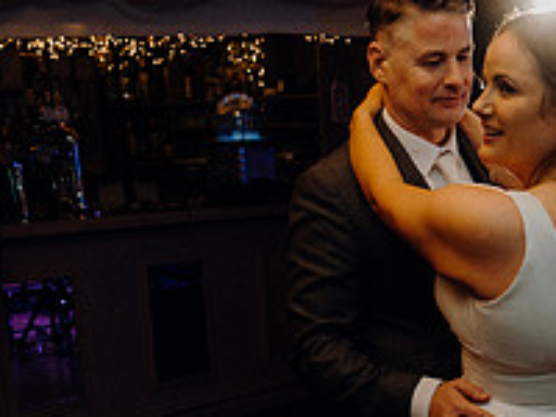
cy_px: 493
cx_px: 409
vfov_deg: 20.6
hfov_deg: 28.6
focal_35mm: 67
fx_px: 1076
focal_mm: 24
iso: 2500
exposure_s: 1/160
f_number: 3.5
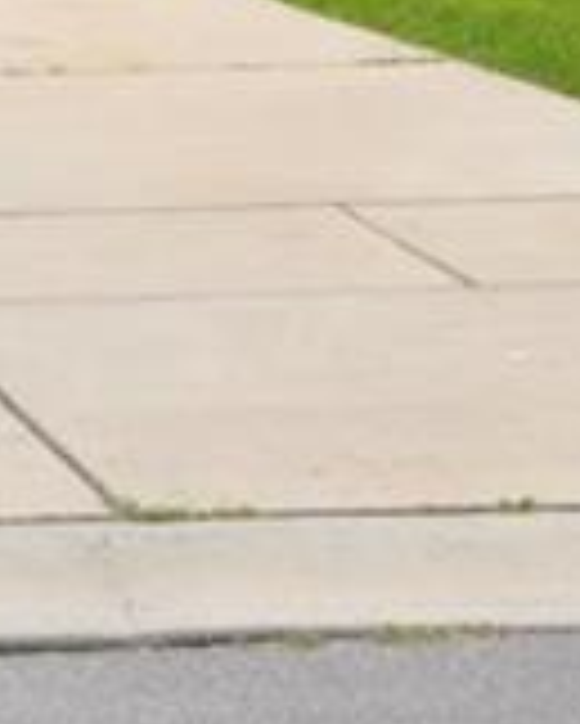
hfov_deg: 6.7
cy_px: -681
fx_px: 4588
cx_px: -1048
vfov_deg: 8.6
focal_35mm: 214
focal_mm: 24
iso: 320
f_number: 16
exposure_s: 1/200
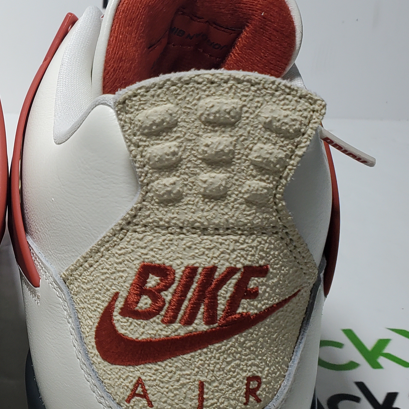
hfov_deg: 25.0
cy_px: 206
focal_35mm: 67
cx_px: 49
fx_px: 896
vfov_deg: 25.7
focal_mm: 4.3
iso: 50
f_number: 2.4
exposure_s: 1/206
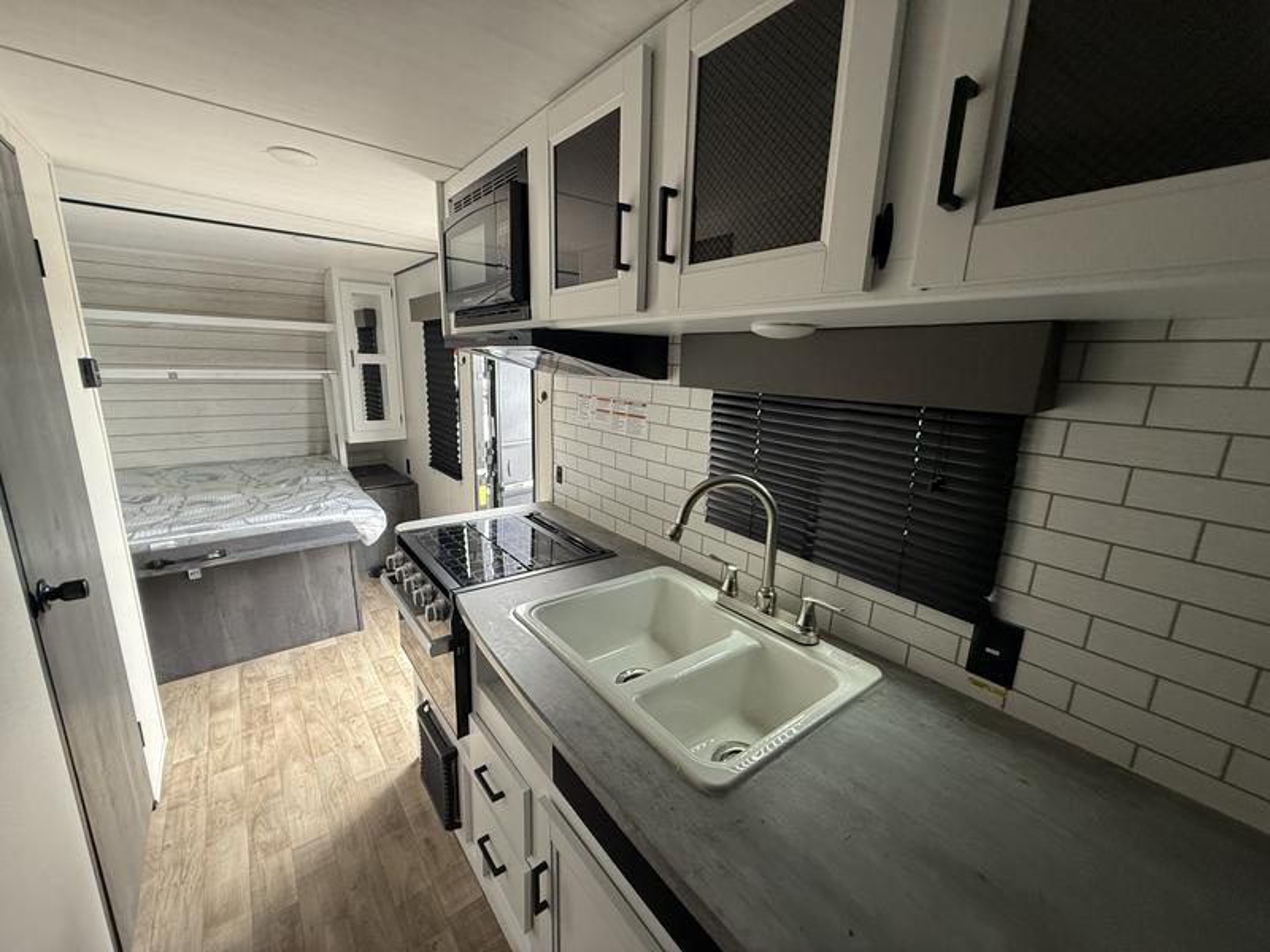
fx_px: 514
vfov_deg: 85.7
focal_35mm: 14
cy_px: 476
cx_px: 635
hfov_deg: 102.1
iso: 320
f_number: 2.2
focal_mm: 2.22
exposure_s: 1/99
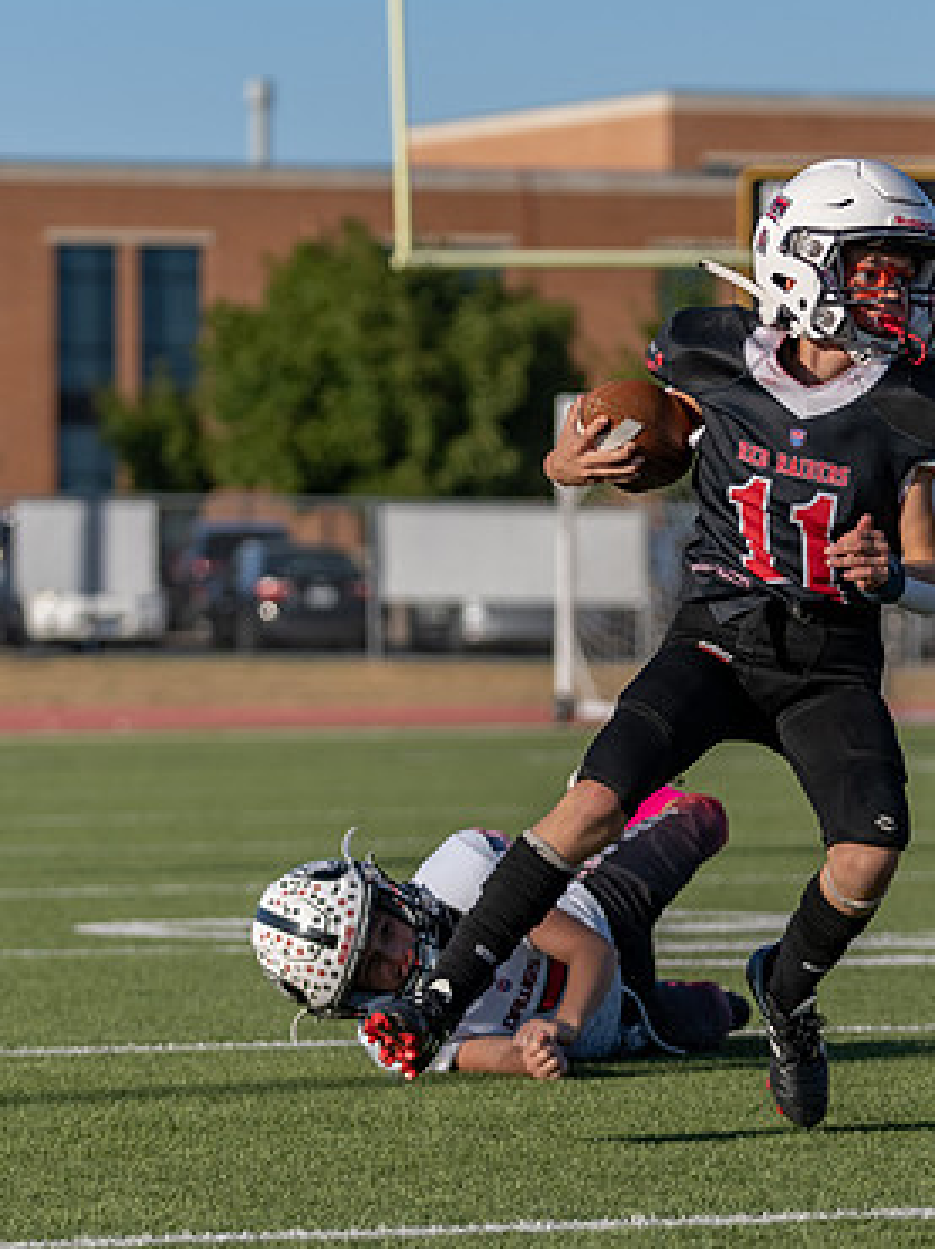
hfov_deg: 5.8
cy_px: 660
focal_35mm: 256
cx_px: 811
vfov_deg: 7.7
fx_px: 9230
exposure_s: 1/1600
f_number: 3.5
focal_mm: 105
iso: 100
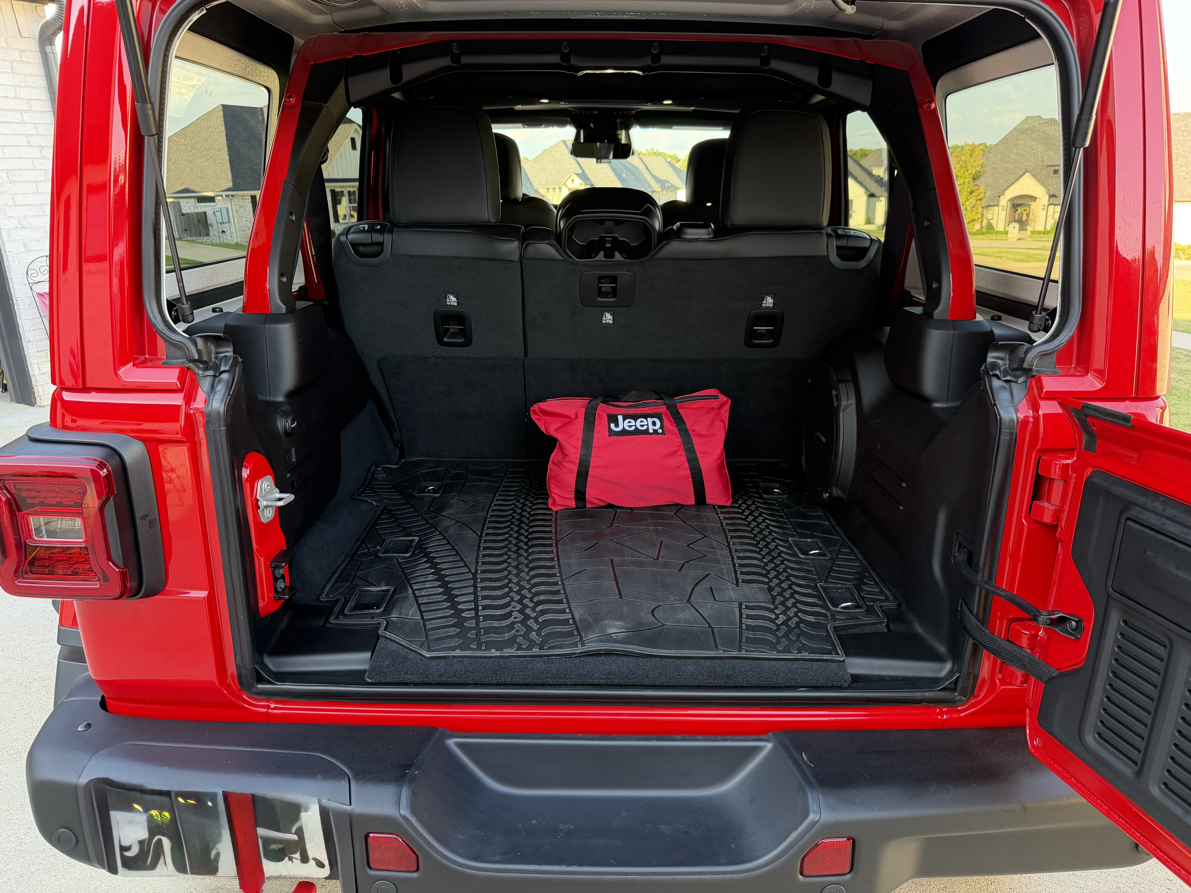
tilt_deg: -17.1
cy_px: 446
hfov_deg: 71.6
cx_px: 596
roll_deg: +2.4
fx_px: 826
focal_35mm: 24
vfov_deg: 56.8
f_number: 1.78
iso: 200
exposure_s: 1/152
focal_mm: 6.76
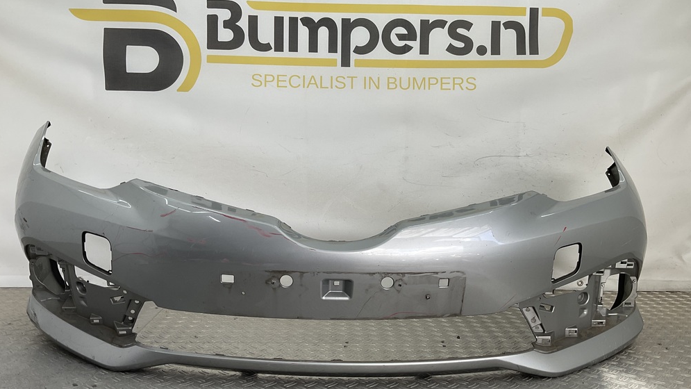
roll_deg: -1.6
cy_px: 214
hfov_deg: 61.0
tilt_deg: -7.4
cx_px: 348
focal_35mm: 32
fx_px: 586
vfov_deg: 36.7
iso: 16
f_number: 1.8
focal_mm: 3
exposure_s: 1/154
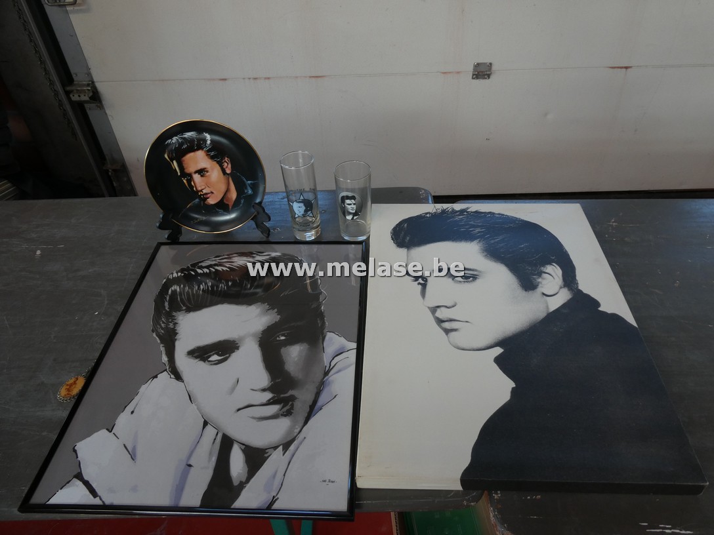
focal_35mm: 24
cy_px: 268
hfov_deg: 71.6
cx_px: 357
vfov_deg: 56.8
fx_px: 495
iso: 100
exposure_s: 1/60
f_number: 3.3
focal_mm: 4.3
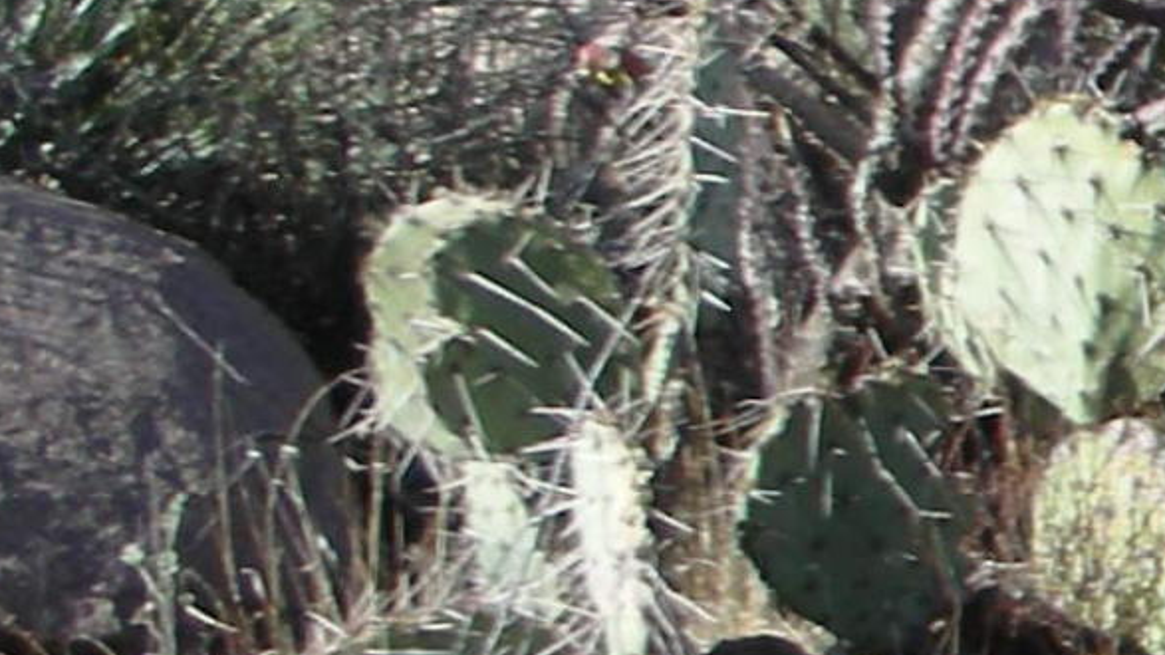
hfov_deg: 9.7
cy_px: 139
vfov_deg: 6.2
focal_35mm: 195
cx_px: 2864
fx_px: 6023
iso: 50
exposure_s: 1/438
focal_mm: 5.8
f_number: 3
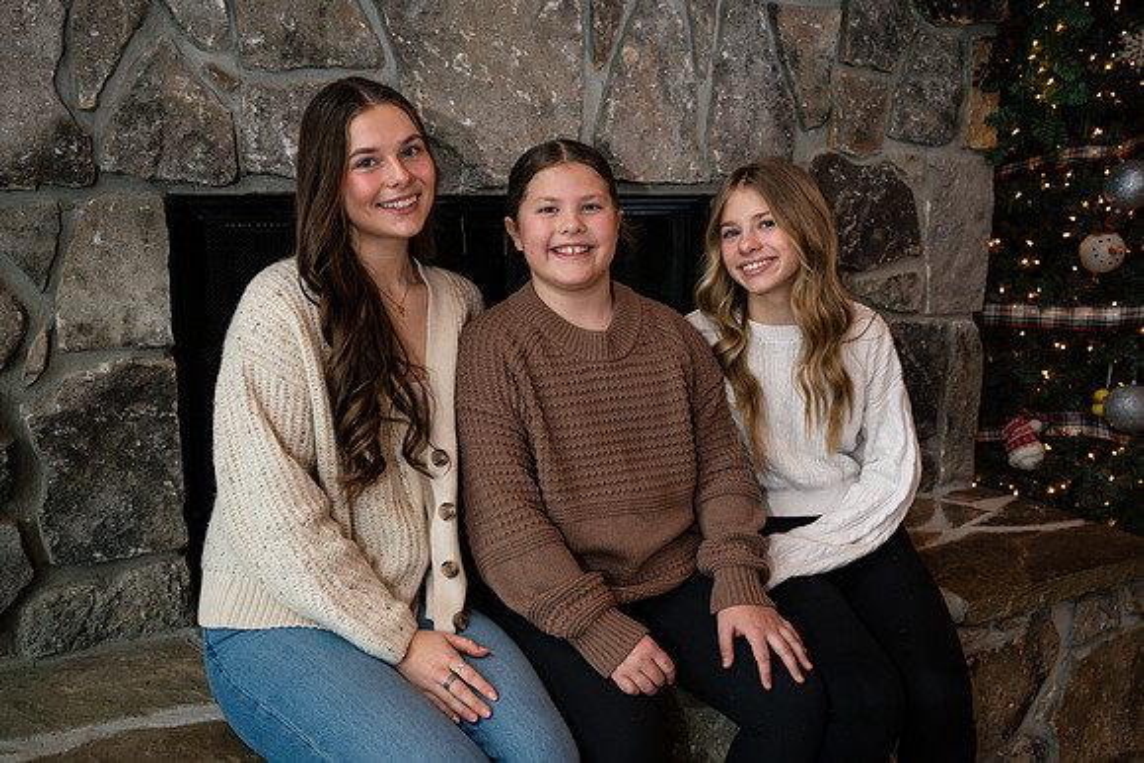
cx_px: 572
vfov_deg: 40.0
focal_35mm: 33
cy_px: 382
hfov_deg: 57.2
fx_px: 1049
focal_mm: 33
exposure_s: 1/250
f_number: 4.5
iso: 800
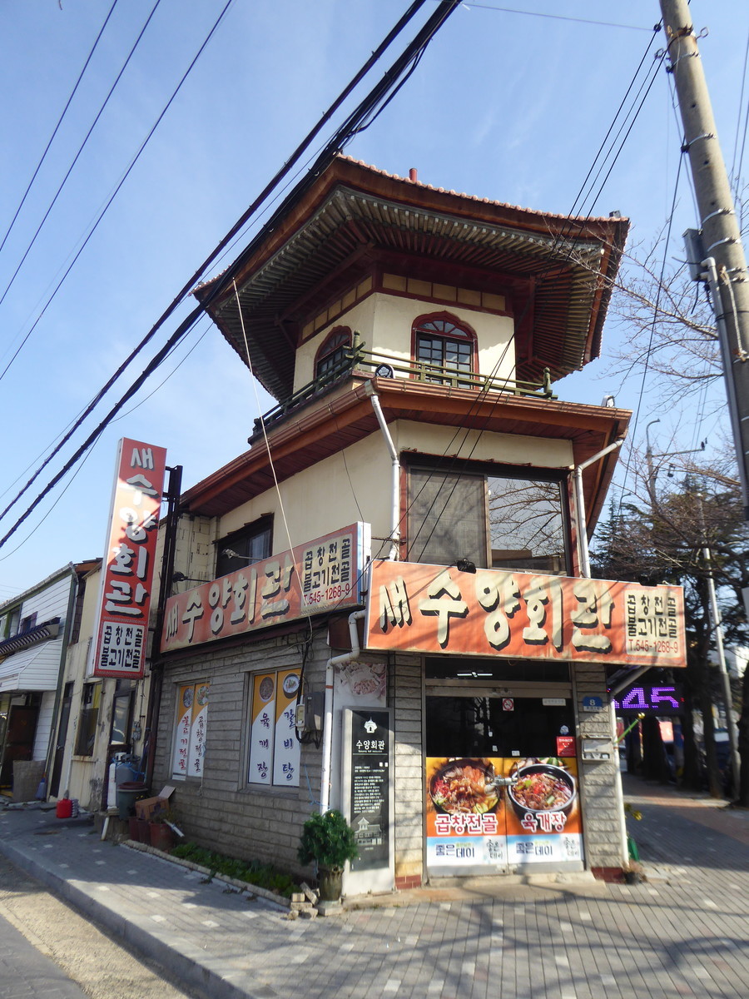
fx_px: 721
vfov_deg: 69.4
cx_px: 374
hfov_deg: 54.9
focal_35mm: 25
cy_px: 500
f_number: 3.3
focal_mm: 4.3
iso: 100
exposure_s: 1/640
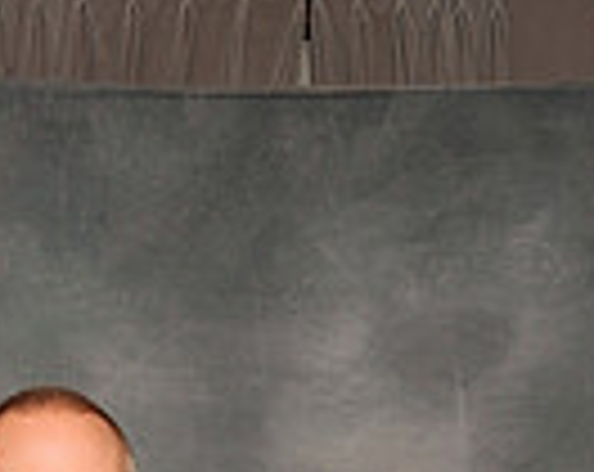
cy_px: 1007
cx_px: 180
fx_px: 2782
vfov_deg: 9.0
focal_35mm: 159
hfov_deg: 12.2
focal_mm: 33
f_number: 6.3
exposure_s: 1/80
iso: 100
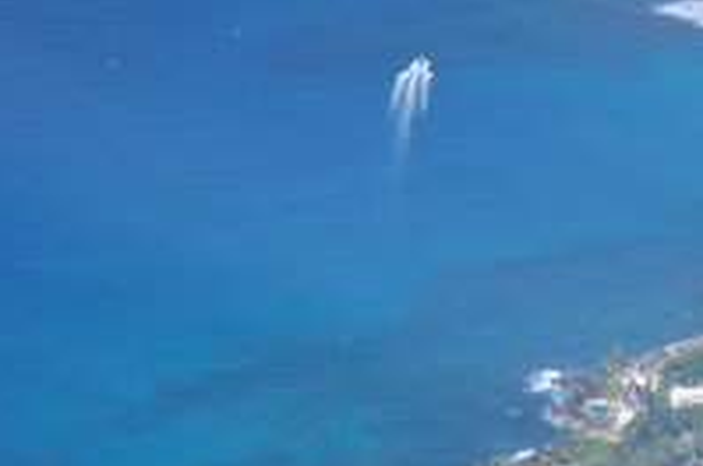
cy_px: 713
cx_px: 502
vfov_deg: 4.8
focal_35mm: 286
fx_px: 5576
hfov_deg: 7.2
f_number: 9
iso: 200
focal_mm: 62
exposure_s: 1/125
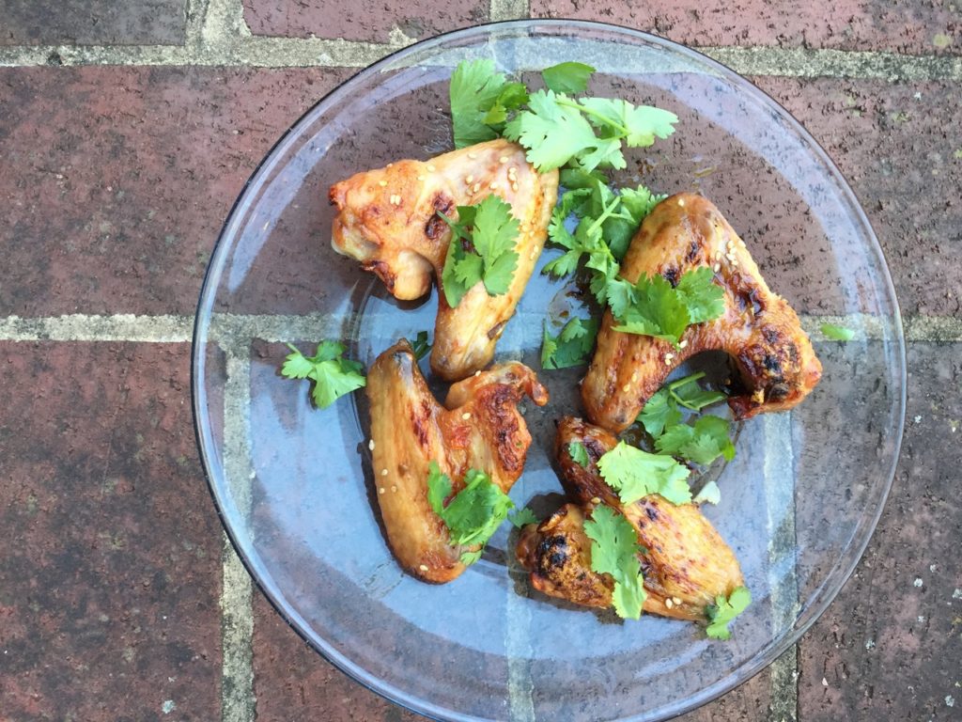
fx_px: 806
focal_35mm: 29
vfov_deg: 48.2
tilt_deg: -86.6
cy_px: 361
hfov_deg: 61.7
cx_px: 481
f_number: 2.2
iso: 40
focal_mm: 4.15
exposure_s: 1/30
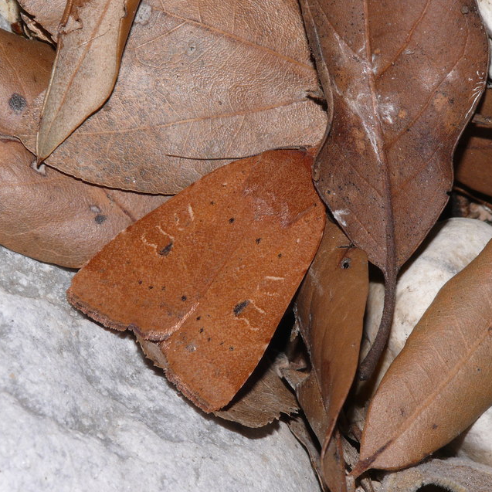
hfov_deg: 7.5
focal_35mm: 232
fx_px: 3731
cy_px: 246
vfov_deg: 7.5
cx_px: 232
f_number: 11
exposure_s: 1/640
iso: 100
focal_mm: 41.5
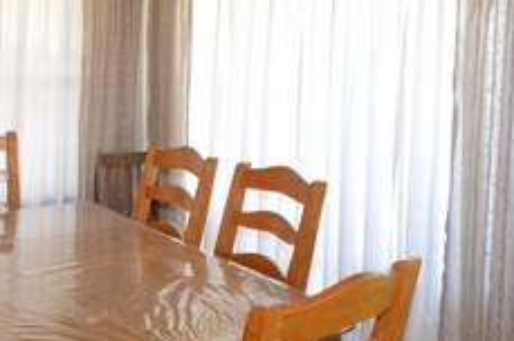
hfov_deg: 46.4
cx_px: 233
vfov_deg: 30.9
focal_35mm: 42
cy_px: 61
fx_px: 599
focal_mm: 10
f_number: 4
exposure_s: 1/60
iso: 400
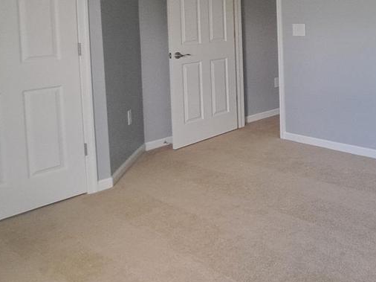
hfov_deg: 38.9
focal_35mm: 37
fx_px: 402
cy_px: 21
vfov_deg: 36.0
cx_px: 435
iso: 80
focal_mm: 1.74
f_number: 2.2
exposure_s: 1/40
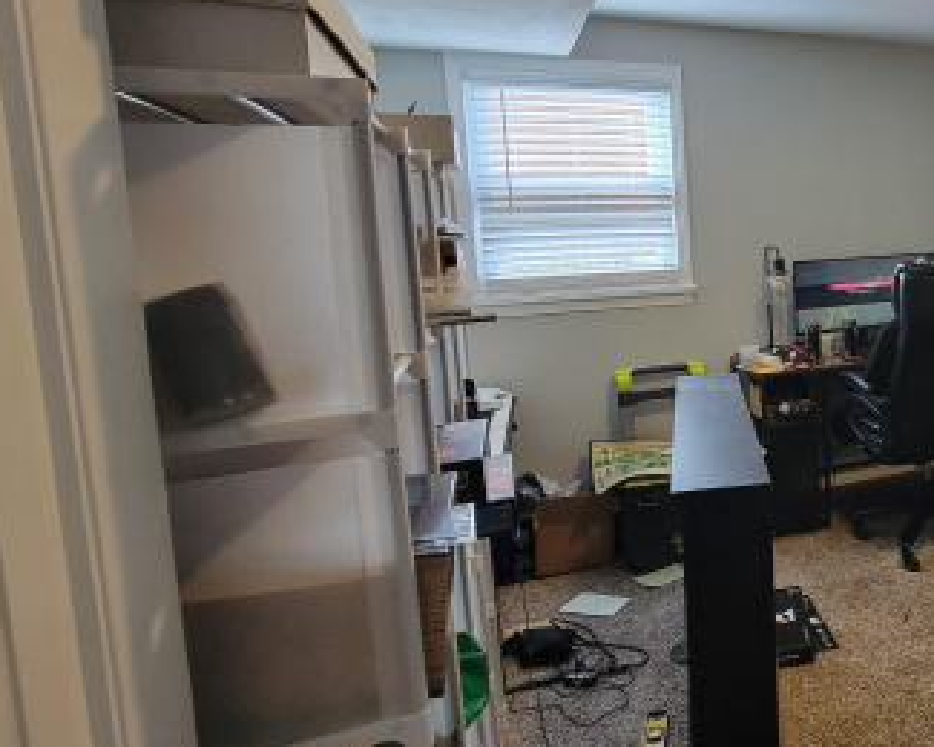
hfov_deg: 53.8
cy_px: 290
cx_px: 907
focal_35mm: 26
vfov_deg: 54.4
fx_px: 719
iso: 320
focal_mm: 2.2
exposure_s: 1/40
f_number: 2.2
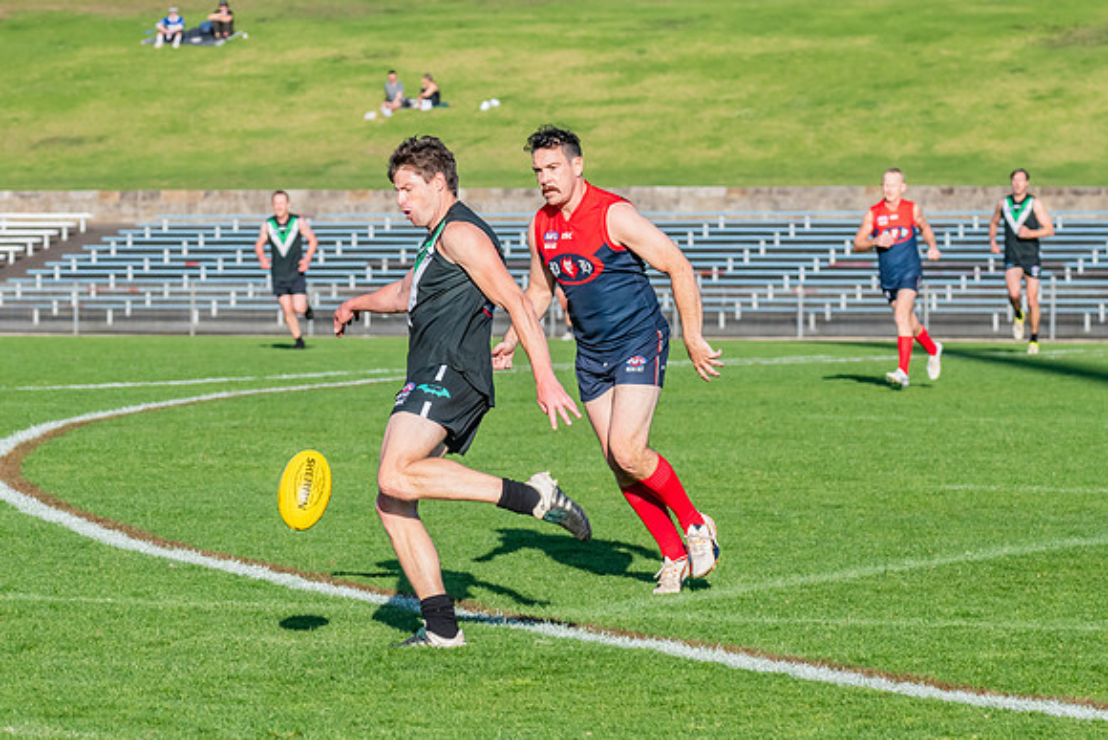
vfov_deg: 6.1
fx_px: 6945
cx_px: 378
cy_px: 372
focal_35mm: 226
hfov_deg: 9.1
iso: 800
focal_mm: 170
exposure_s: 1/1600
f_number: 9
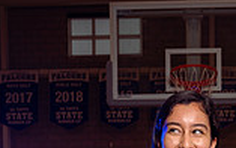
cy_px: 322
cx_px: 188
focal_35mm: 82
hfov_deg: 24.8
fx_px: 527
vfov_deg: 13.1
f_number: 7.1
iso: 400
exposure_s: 1/250
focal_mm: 28
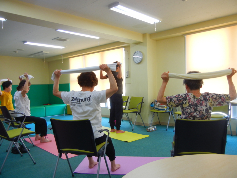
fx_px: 205
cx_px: 118
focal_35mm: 30
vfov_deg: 46.8
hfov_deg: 60.0
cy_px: 89
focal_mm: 5.4
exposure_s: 1/37.7
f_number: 3.5
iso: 160
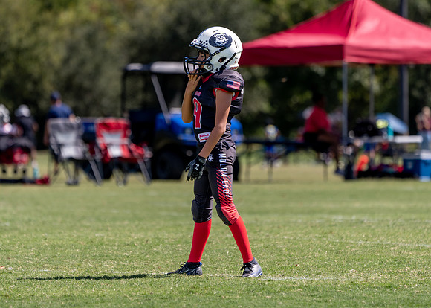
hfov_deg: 5.4
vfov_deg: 3.9
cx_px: 216
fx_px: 4575
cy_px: 149
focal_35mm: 374
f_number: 5.6
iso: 320
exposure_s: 1/1250
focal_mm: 309
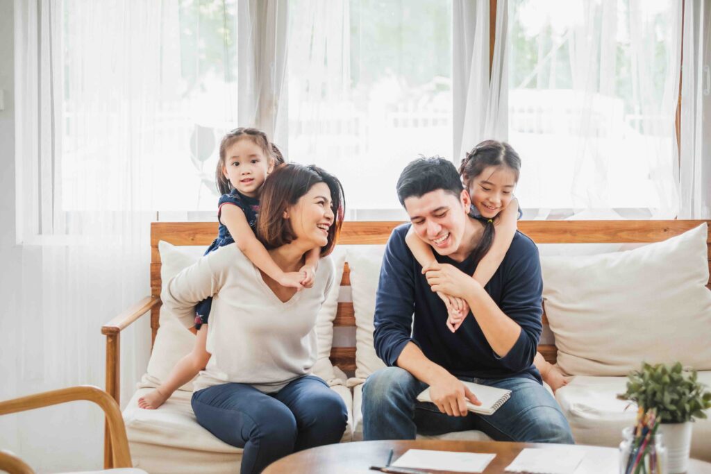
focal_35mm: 53
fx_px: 1047
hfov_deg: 37.5
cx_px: 356
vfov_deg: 25.5
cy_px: 237
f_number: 1.4
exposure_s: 1/750
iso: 400
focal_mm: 35
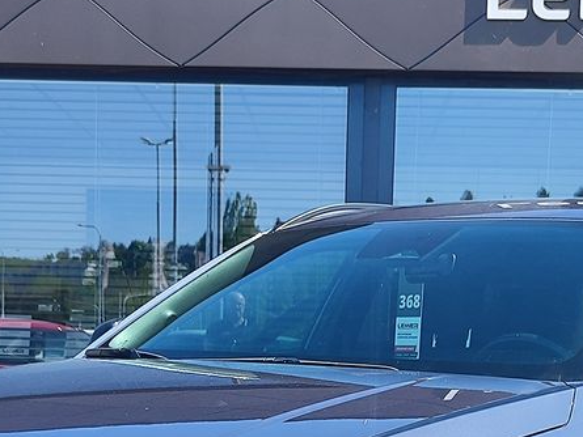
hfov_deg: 31.2
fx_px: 1044
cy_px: 548
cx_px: 271
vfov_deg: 21.6
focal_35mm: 62
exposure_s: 1/319
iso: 50
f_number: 1.69
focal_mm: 7.01
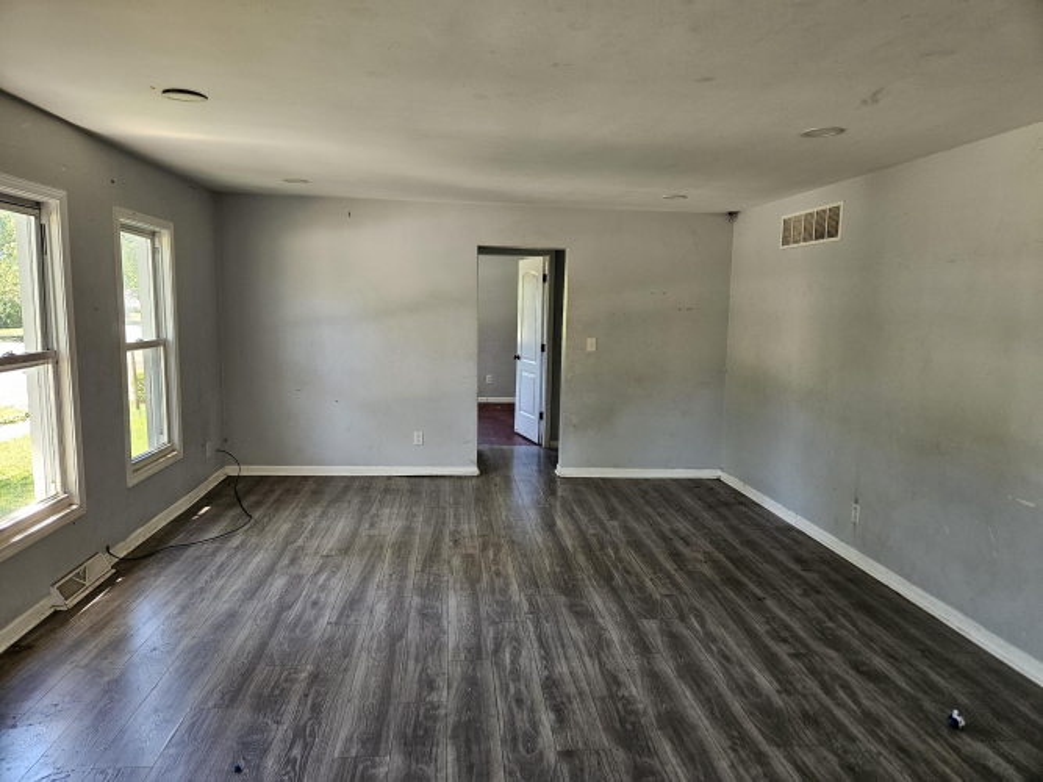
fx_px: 693
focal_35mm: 23
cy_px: 391
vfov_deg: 58.9
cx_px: 522
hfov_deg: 73.9
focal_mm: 5.4
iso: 250
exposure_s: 1/120
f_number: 1.8
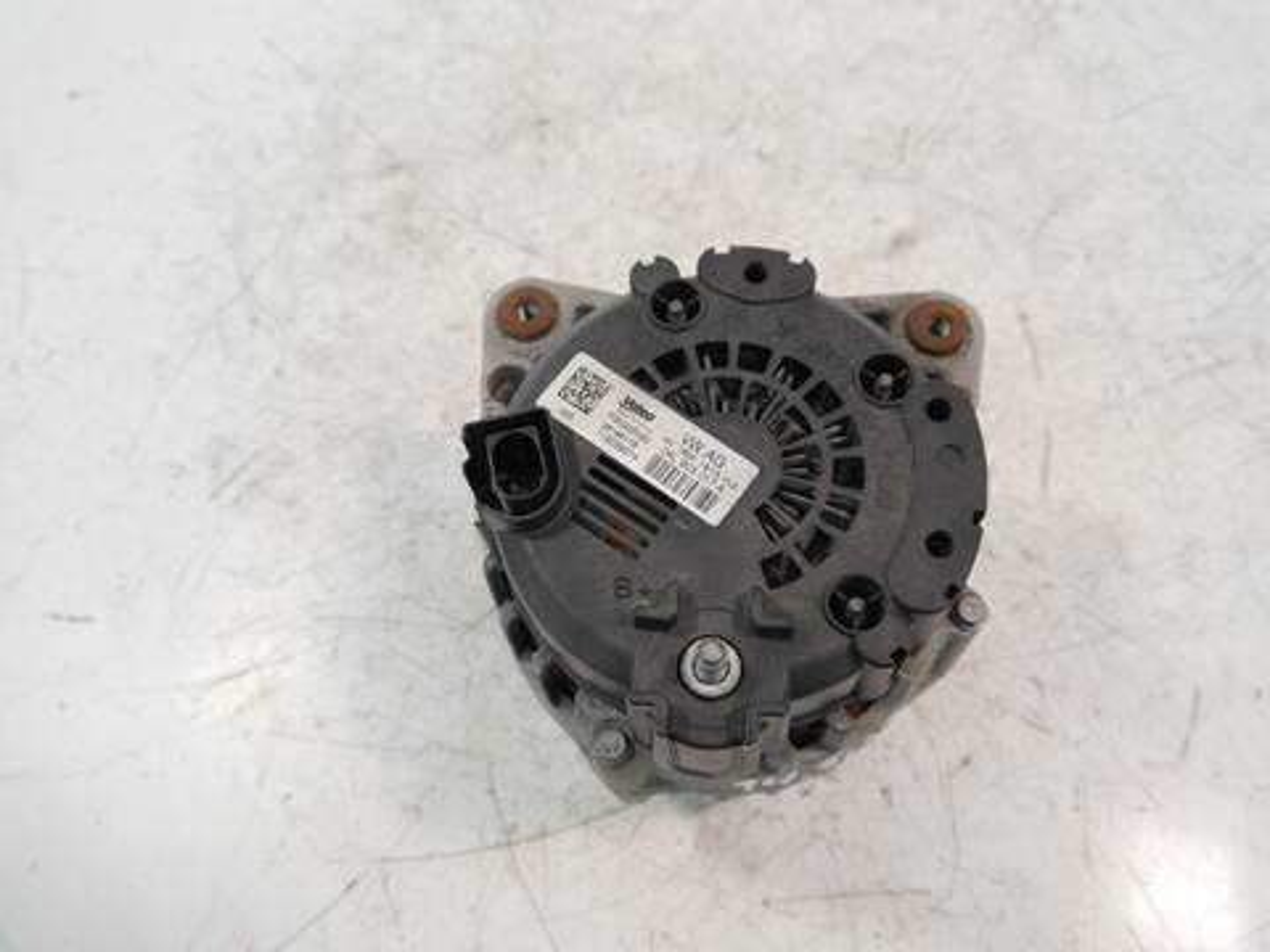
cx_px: 635
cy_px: 476
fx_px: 1101
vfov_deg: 46.8
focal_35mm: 30
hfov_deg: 60.0
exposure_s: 1/125
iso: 800
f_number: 3.6
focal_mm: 15
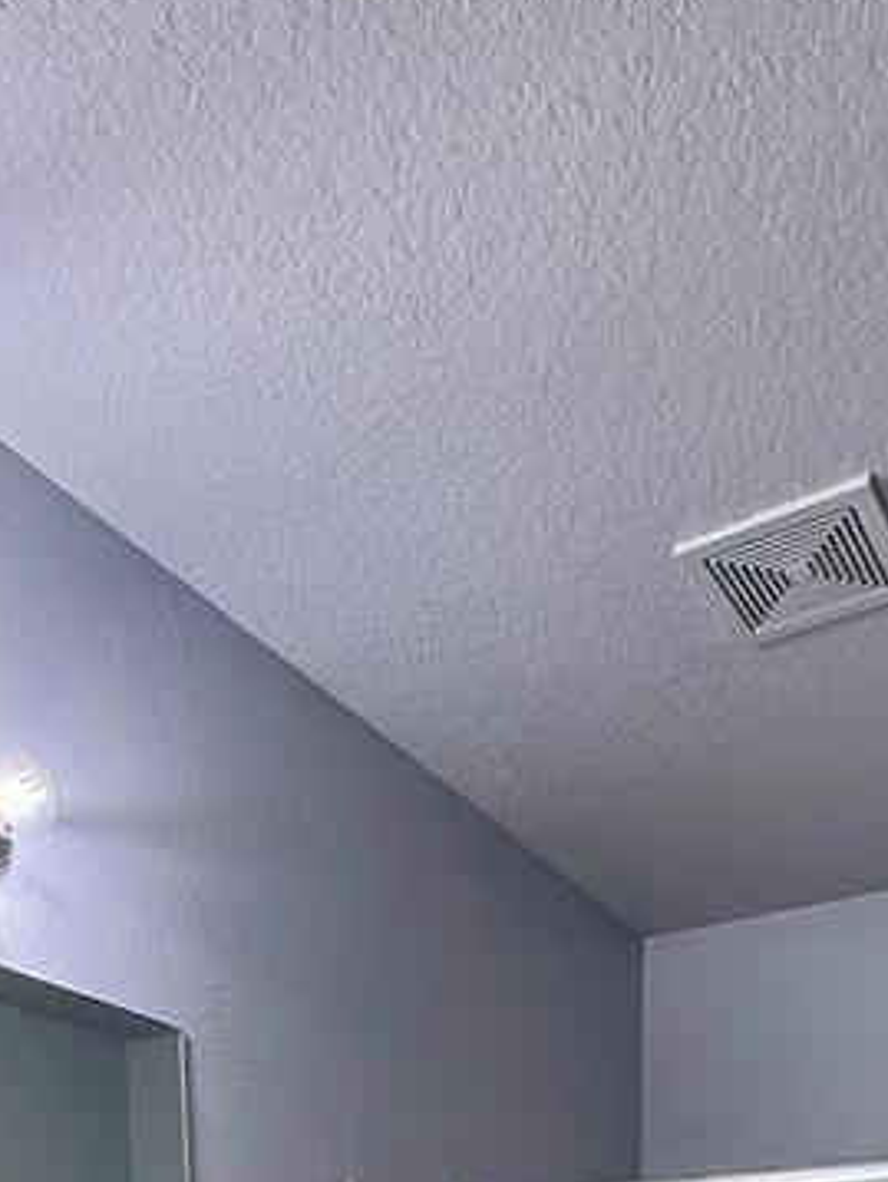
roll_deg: -0.2
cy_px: 1641
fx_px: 1367
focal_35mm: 40
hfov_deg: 36.0
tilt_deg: -8.2
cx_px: 442
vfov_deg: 31.6
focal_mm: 2.22
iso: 200
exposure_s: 1/120
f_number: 2.2
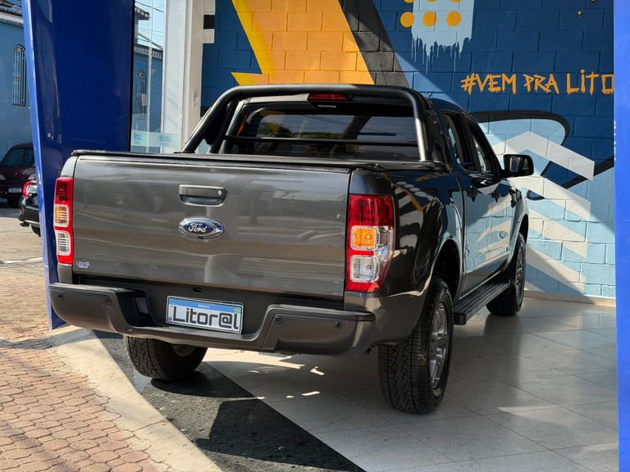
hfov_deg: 39.7
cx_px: 315
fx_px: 874
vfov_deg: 30.3
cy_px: 236
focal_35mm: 48
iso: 100
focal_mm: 6.76
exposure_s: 1/1167
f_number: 1.78
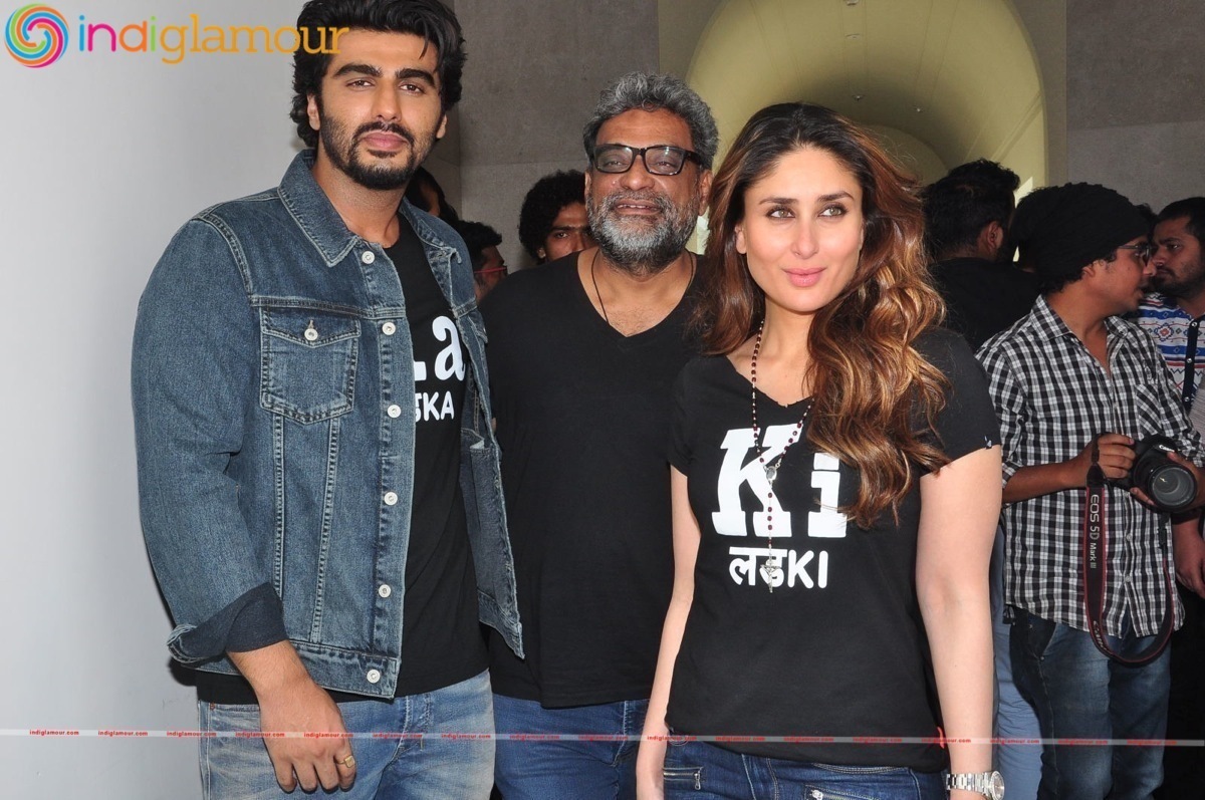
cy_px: 400
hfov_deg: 41.2
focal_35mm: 48
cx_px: 602
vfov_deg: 28.0
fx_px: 1605
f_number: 13
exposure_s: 1/125
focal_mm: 32
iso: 500
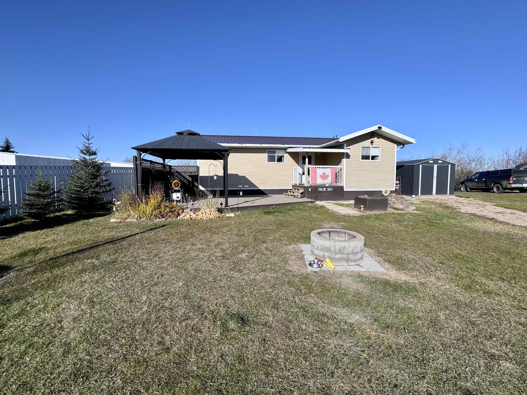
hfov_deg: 98.2
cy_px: 192
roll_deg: +0.5
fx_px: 228
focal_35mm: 15
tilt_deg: -2.7
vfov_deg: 81.7
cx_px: 257
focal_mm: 2.22
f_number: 2.2
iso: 50
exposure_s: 1/2273
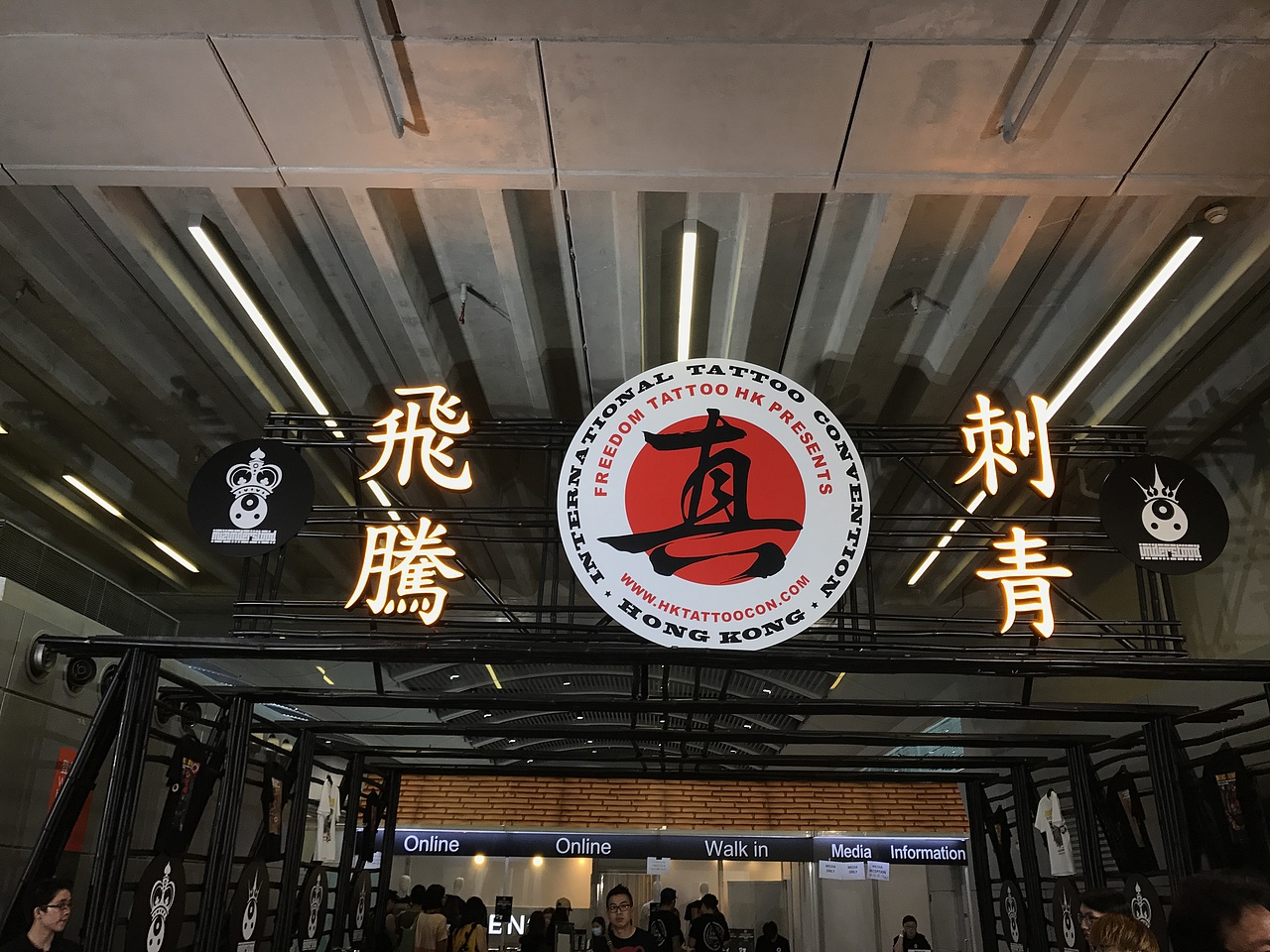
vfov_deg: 49.7
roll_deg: -2.0
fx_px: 1027
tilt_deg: +22.7
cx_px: 635
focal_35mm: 28
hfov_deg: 63.4
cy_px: 476
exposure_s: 1/50
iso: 32
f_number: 1.8
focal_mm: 3.99
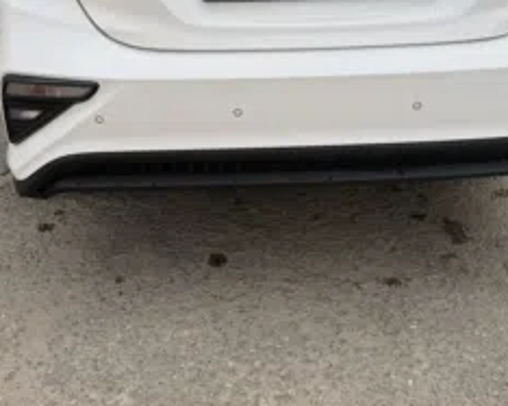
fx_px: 601
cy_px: 67
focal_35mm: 40
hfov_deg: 45.8
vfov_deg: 35.8
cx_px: 232
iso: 80
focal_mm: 6.76
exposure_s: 1/367
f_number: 1.78
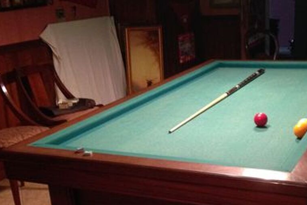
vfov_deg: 22.4
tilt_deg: -15.5
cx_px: 196
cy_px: 152
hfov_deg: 33.2
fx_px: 511
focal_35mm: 60
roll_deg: +3.6
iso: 400
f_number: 2.4
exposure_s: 1/20
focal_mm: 4.12
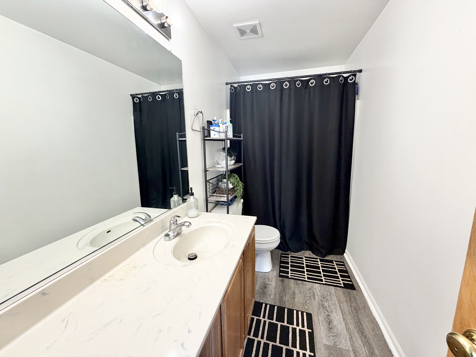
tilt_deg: -9.7
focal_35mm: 14
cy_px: 178
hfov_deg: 102.1
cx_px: 238
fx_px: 193
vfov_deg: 85.7
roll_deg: +1.2
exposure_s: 1/120
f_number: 2.2
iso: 160
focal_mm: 2.22
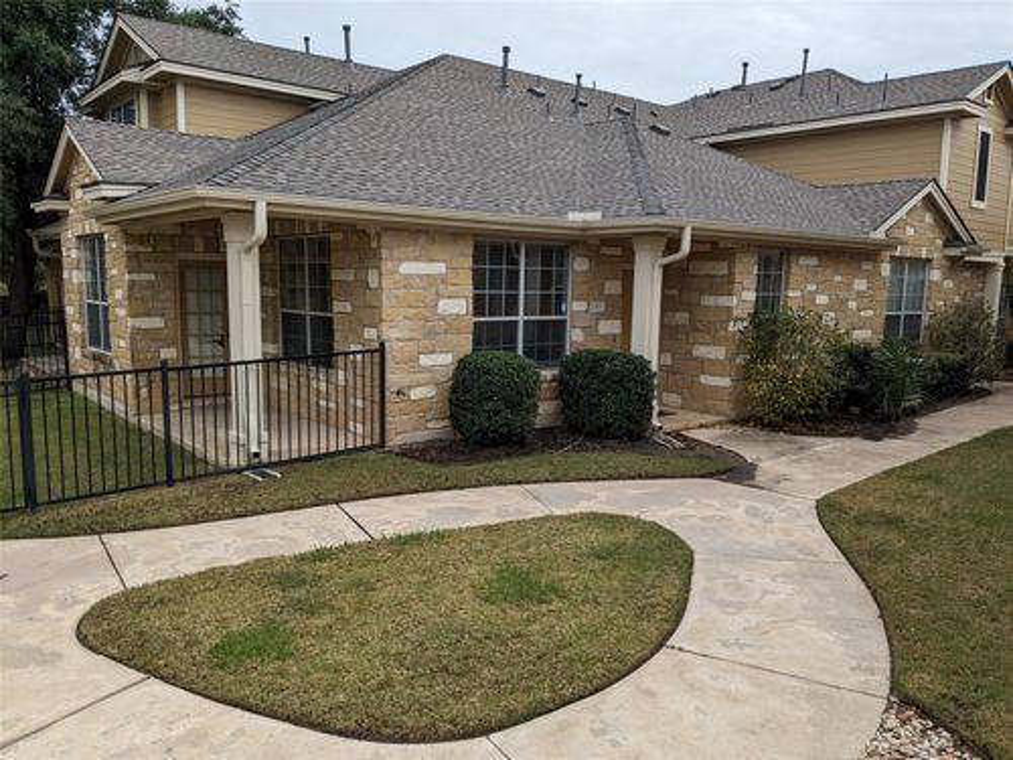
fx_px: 790
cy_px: 380
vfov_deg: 51.4
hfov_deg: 65.3
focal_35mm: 27
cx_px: 506
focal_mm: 4.38
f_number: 1.73
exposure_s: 1/1949
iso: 63
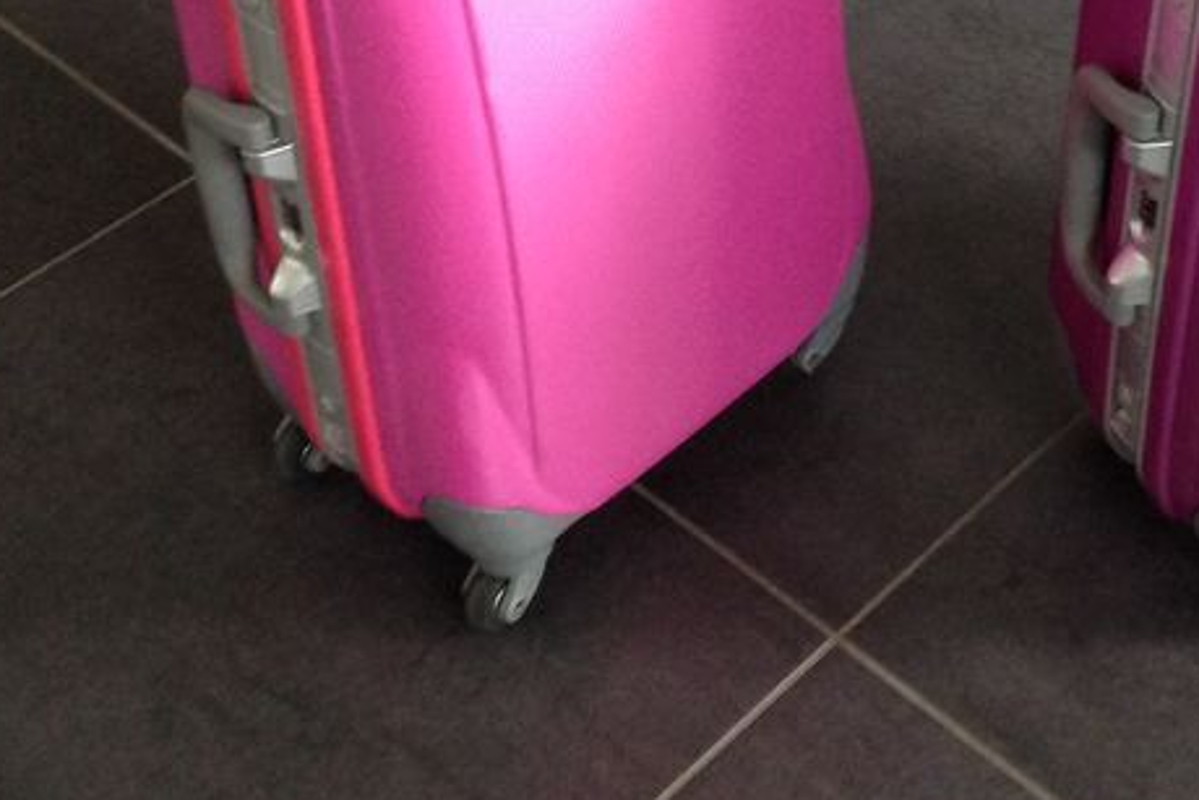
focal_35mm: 79
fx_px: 2632
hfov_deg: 25.4
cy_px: 90
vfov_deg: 17.1
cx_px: 891
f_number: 2.4
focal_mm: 4.28
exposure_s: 1/15
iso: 250
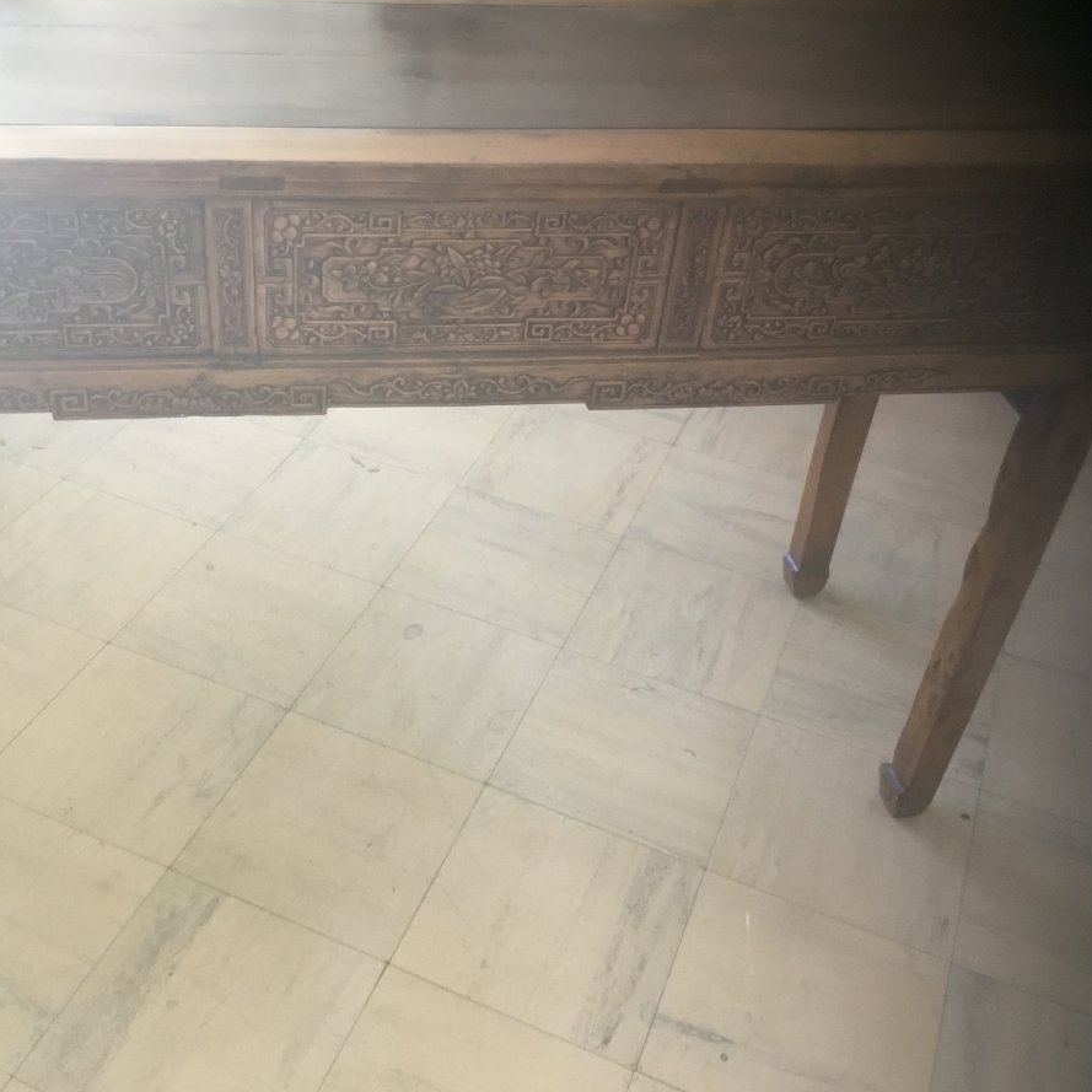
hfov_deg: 44.7
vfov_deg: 44.9
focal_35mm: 37
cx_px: 441
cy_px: 544
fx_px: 1321
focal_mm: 3.3
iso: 125
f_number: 2.4
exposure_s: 1/33
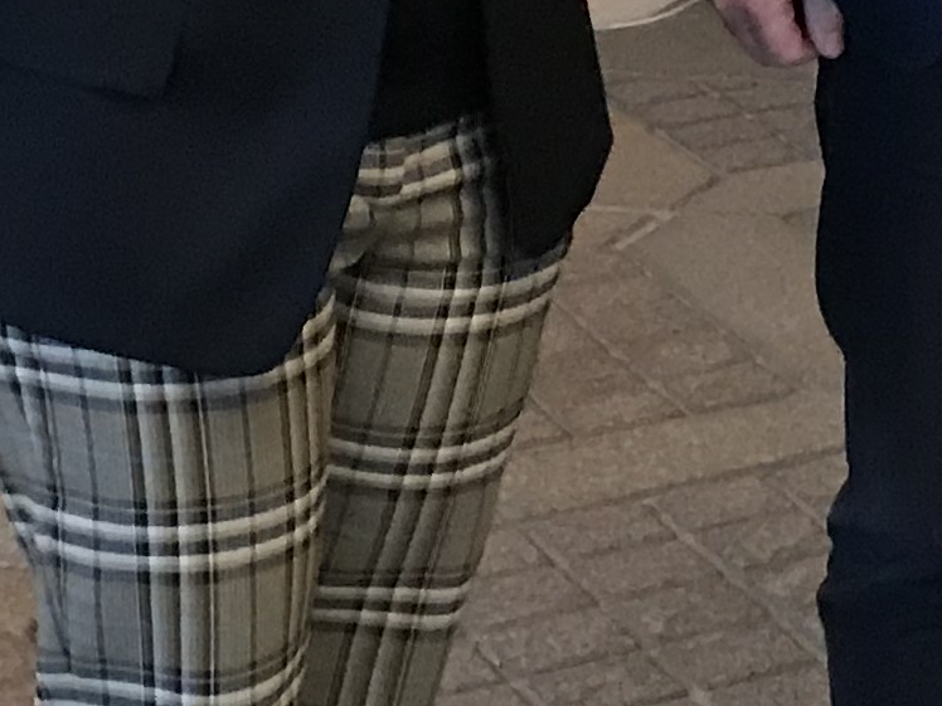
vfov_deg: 9.5
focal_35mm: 151
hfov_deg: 12.1
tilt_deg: -8.0
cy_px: -469
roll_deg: +0.8
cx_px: 1641
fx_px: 4109
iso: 100
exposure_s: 1/17
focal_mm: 3.99
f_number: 1.8
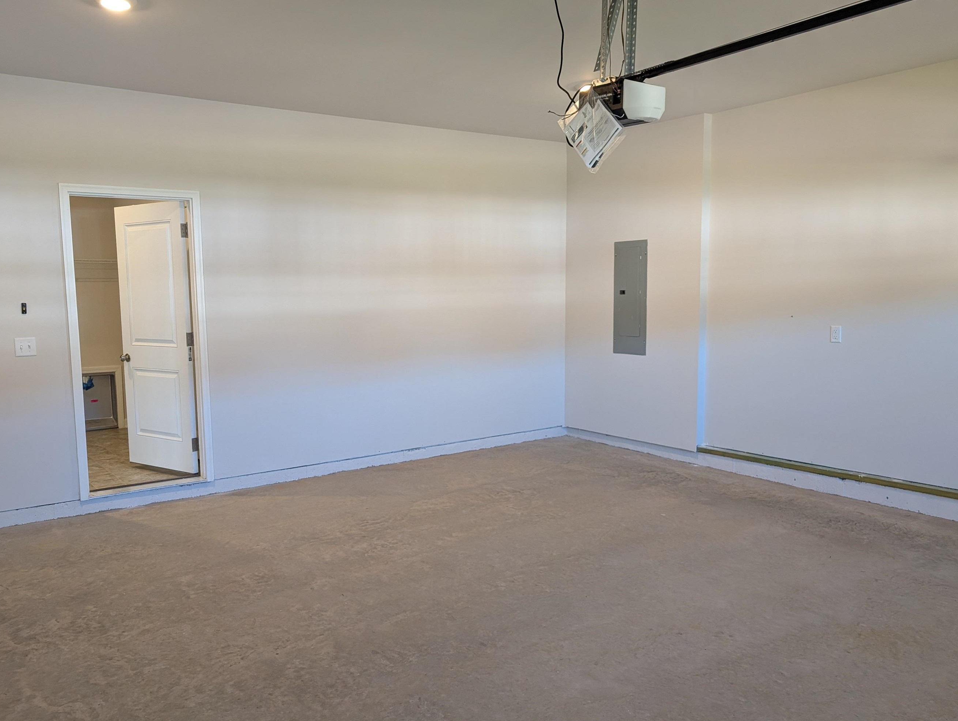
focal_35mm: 28
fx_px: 776
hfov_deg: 63.3
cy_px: 379
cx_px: 448
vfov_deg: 49.8
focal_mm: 6.9
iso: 493
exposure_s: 1/120
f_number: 1.68
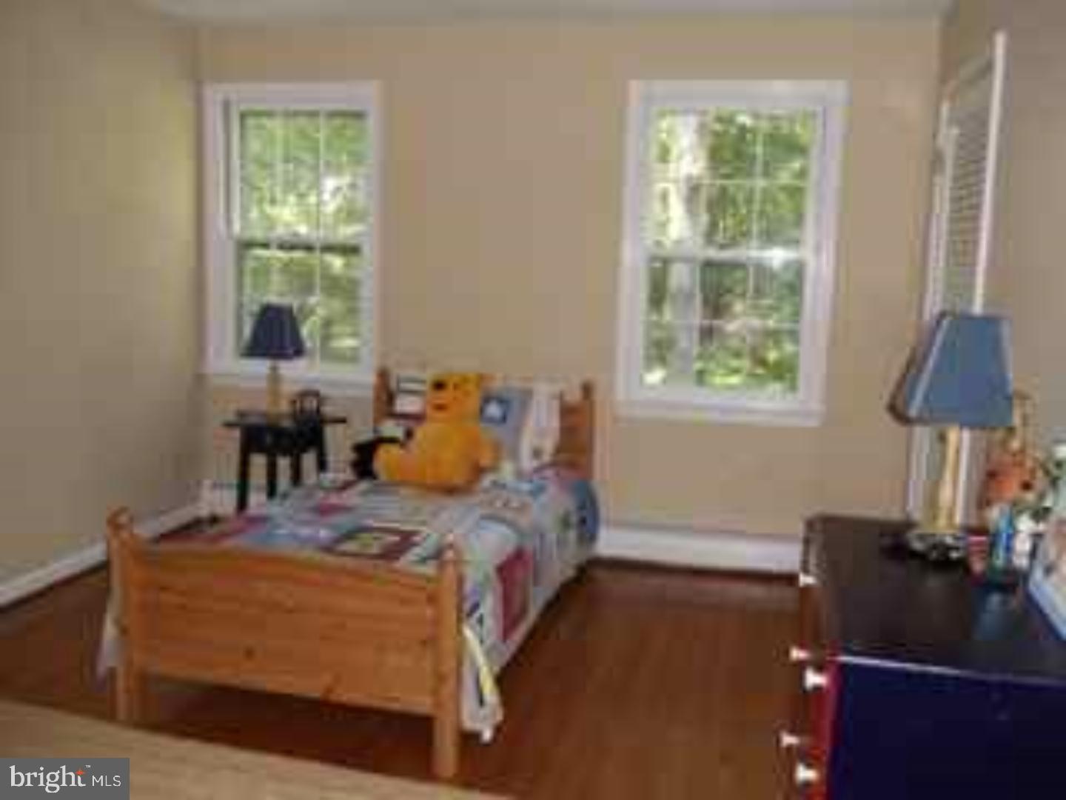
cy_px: 400
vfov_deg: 32.9
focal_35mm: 44
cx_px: 533
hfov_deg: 42.9
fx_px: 1355
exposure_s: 1/30
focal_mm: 6
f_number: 3.5
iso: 400
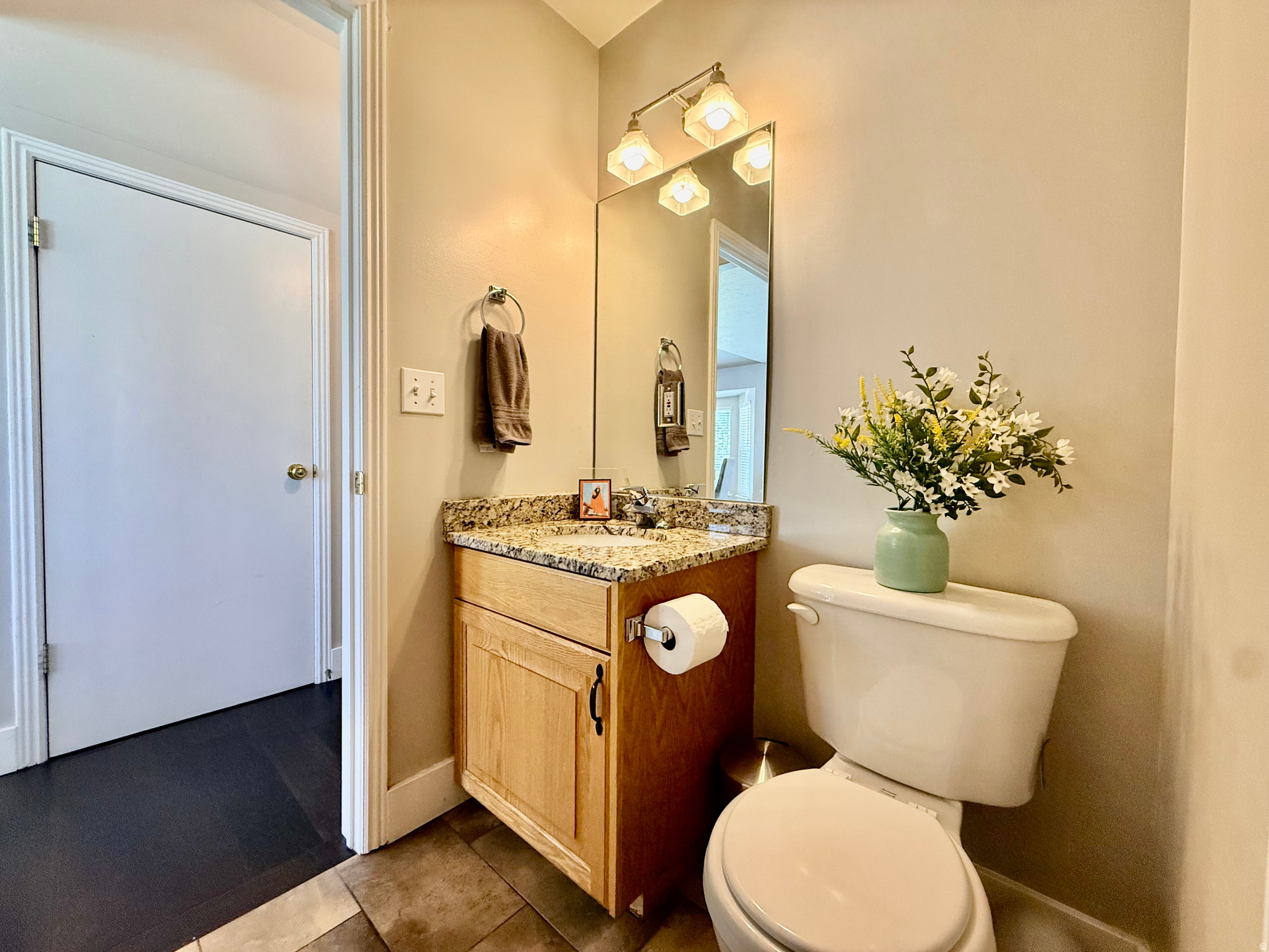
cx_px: 634
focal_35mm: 14
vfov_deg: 85.7
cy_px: 476
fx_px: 513
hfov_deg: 102.1
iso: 320
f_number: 2.2
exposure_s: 1/120
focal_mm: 2.22
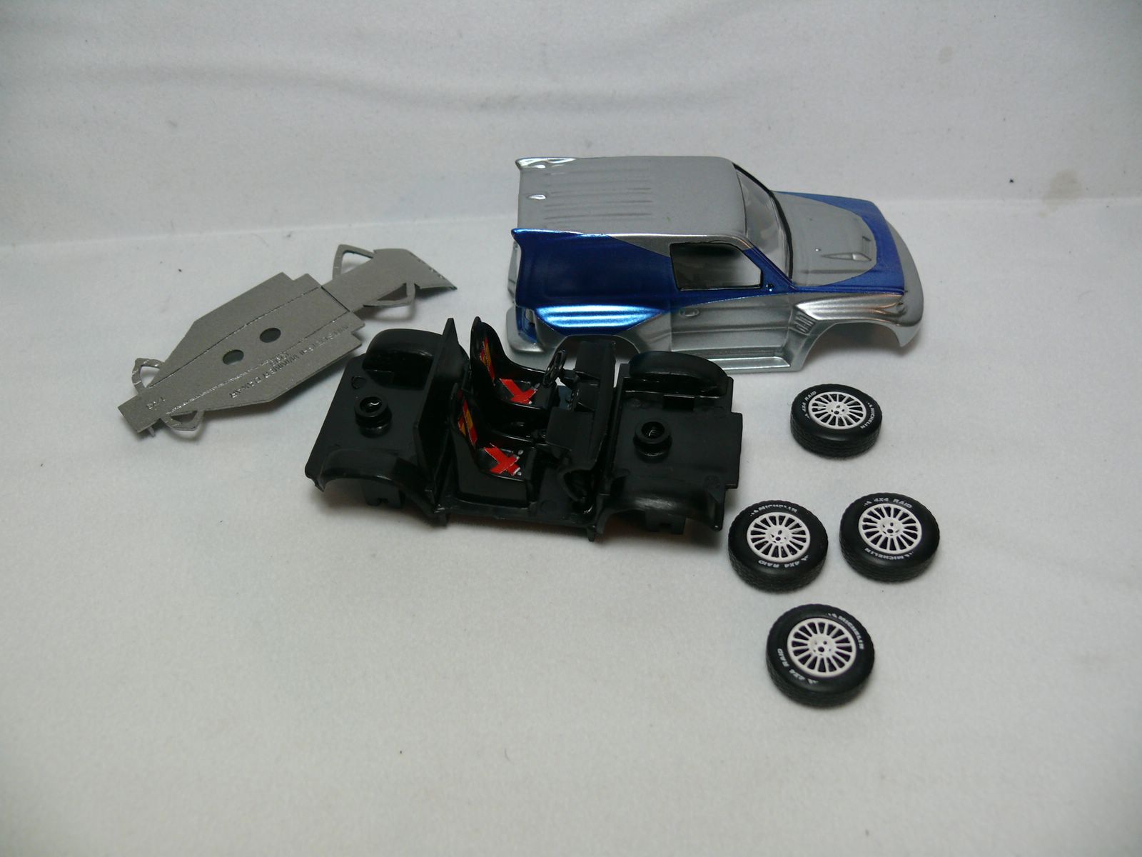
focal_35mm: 35
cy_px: 428
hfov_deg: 52.6
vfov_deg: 40.7
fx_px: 1155
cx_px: 571
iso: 100
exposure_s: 1/80
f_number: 2.8
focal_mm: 7.4
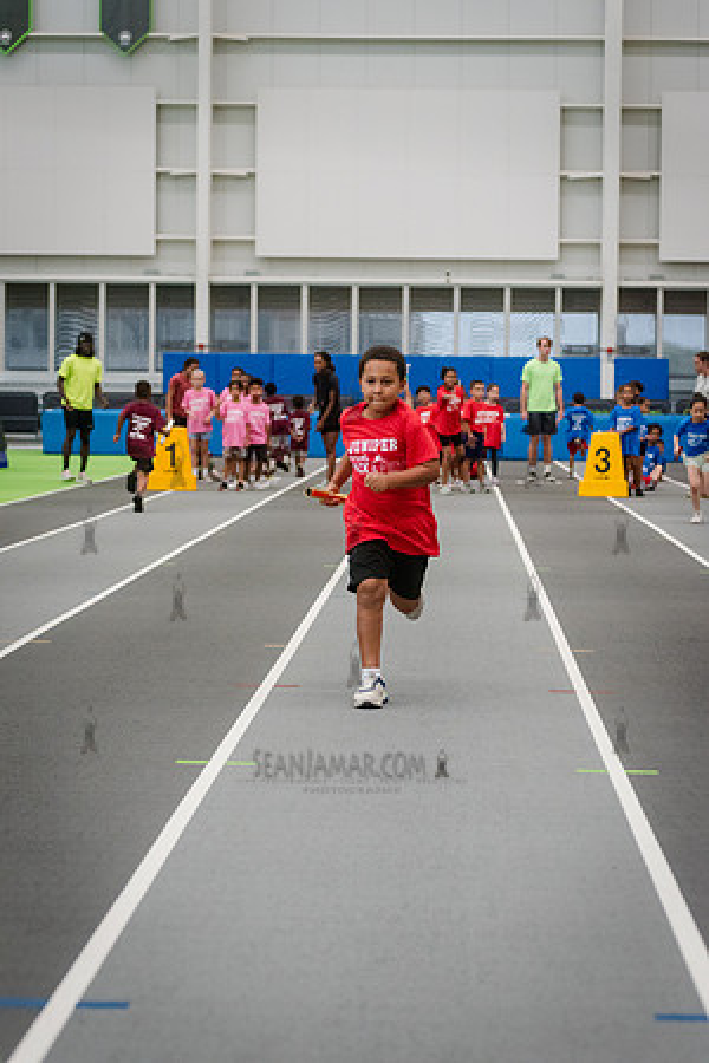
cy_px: 532
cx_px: 354
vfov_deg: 25.4
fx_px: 2363
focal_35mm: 80
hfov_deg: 17.1
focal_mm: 80
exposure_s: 1/1600
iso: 6400
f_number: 4
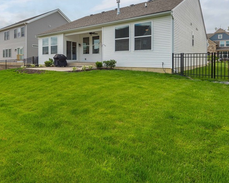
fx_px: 163
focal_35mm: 24
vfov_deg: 57.6
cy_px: 62
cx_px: 50
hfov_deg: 64.8
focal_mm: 14
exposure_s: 1/320
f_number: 9
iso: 100
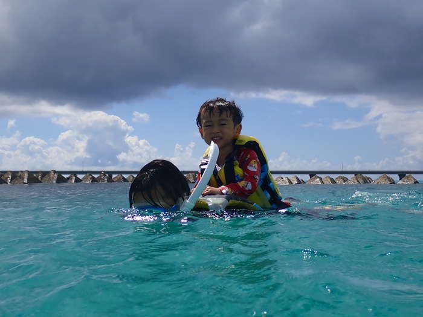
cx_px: 212
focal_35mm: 50
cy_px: 158
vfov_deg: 29.1
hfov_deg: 38.2
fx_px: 611
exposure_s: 1/160
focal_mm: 9.01
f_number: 13
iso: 100
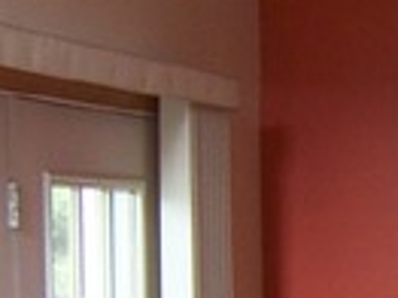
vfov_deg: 8.9
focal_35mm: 161
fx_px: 1849
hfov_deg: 11.5
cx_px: 693
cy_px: 490
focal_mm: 5.5
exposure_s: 1/30
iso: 100
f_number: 3.4
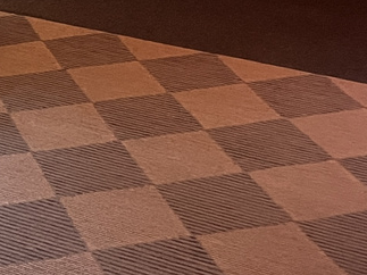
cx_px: -239
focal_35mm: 110
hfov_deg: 15.9
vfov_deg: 13.1
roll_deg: +1.0
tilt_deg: -15.3
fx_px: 1166
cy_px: -57
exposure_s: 1/40
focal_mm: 5.1
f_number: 1.6
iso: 640
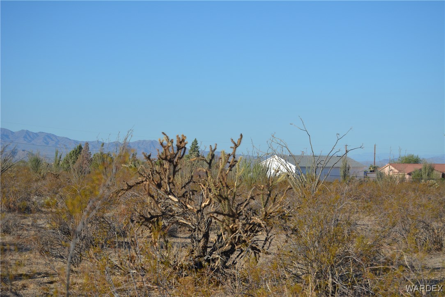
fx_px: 1020
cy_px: 148
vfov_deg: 16.6
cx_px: 222
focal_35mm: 82
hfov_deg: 24.6
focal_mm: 55
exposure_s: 1/1600
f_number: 6.3
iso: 400
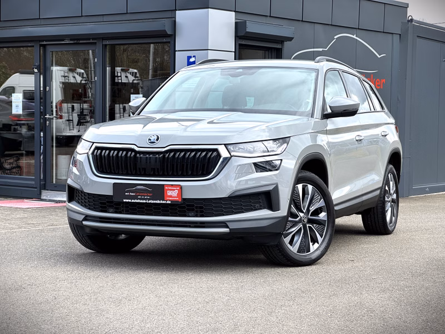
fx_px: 990
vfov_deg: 19.1
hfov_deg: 25.3
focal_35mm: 77
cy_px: 167
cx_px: 222
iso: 32
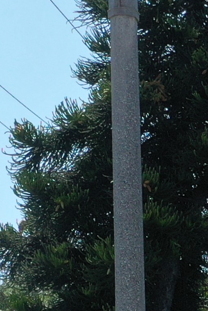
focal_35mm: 196
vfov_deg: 9.5
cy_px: 694
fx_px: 1699
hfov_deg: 6.5
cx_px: 573
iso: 100
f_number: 5.6
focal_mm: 10.26
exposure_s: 1/500
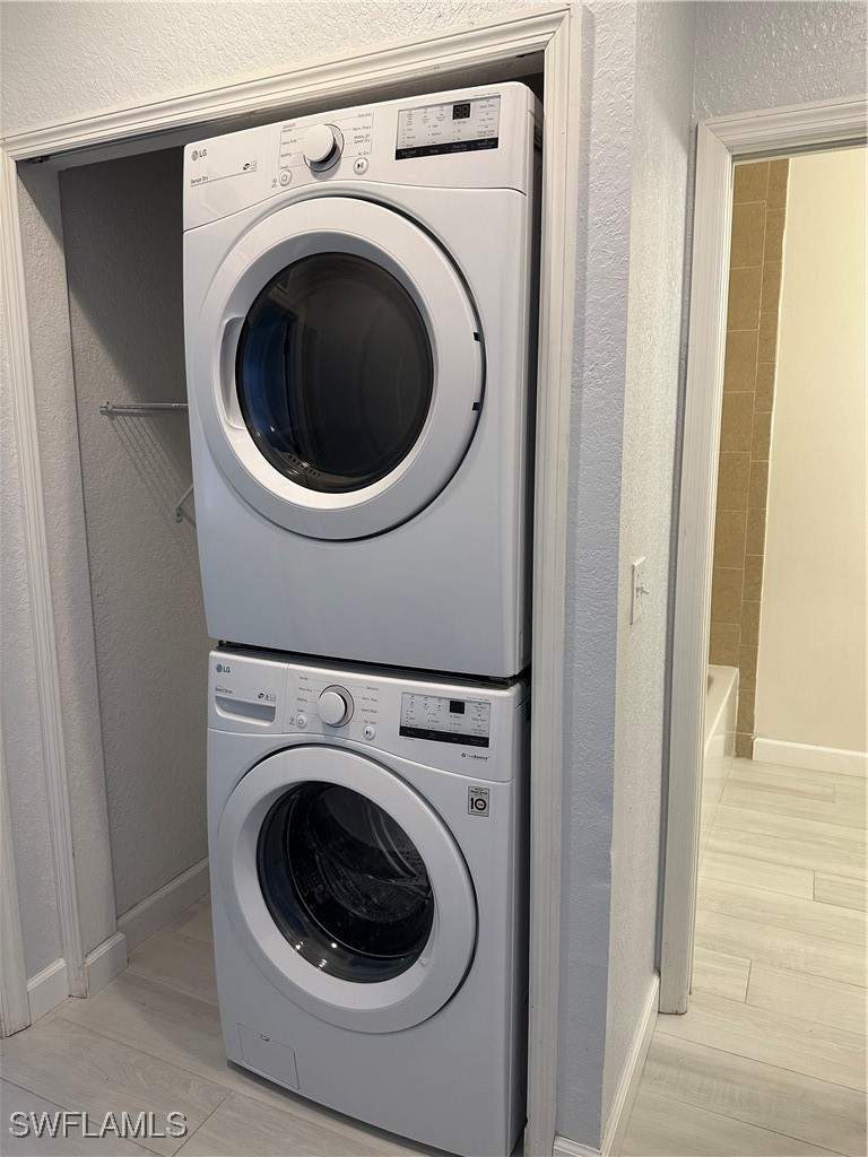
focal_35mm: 24
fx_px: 802
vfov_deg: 71.6
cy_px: 578
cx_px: 434
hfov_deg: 56.8
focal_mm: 6.86
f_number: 1.78
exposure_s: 1/120
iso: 200
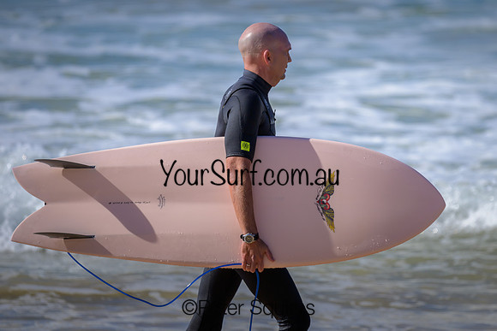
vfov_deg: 1.5
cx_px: 284
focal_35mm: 915
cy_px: 146
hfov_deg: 2.3
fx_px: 12632
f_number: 6.3
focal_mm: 800
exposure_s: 1/2000
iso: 500
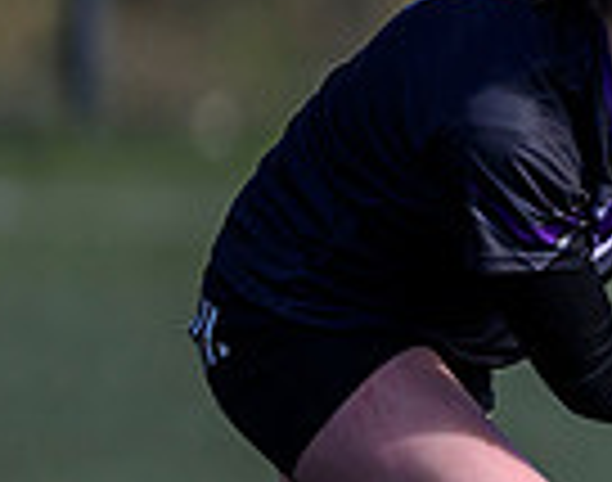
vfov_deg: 0.8
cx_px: 1468
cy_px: 271
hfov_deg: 1.0
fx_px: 34769
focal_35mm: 1932
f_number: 3.2
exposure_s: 1/1250
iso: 200
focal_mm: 400
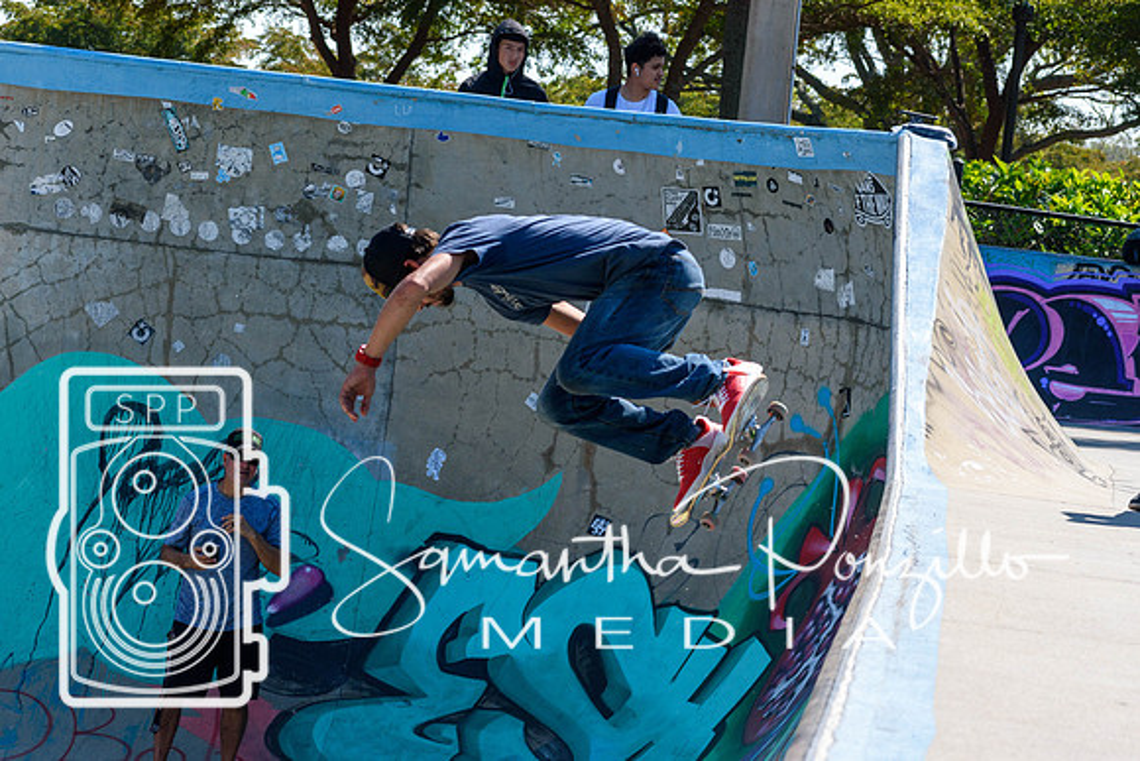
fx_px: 4513
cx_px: 570
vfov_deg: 9.6
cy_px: 380
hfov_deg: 14.4
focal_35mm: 142
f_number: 8
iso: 200
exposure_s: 1/1000
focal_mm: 95
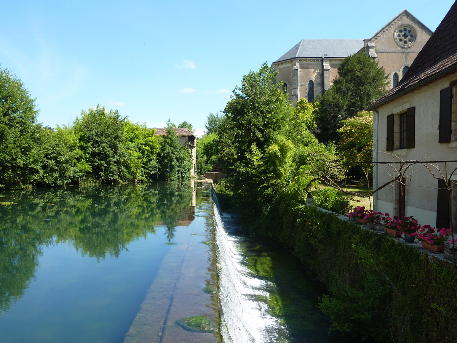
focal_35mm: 30
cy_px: 172
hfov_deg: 60.0
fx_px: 396
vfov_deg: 46.8
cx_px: 228
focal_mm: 5
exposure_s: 1/320
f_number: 4
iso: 80
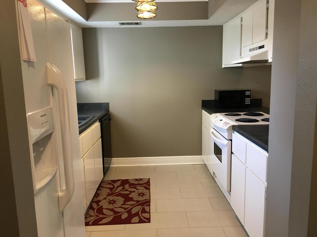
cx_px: 158
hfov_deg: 61.7
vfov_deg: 48.2
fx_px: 266
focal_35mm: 29
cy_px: 118
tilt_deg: -9.3
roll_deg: +1.2
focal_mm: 4.15
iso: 80
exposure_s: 1/30
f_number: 2.2
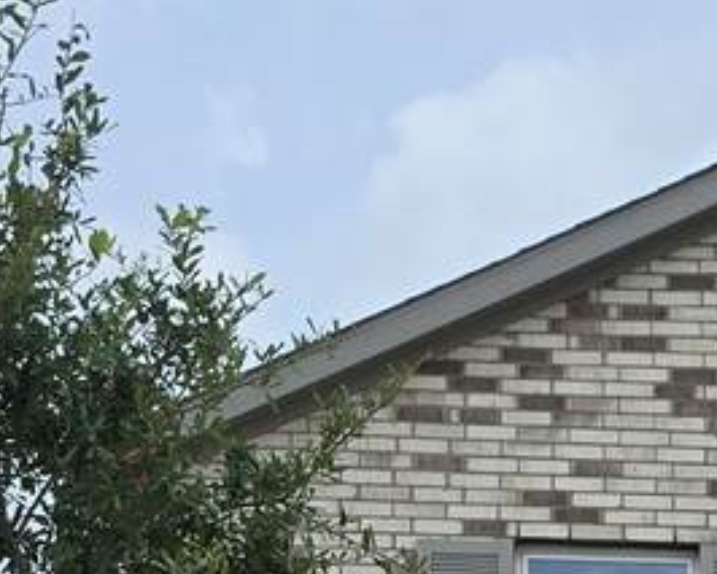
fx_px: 2293
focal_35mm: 108
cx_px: 938
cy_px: 1205
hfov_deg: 16.7
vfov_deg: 12.3
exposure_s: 1/1139
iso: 12
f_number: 1.7
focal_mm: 6.3
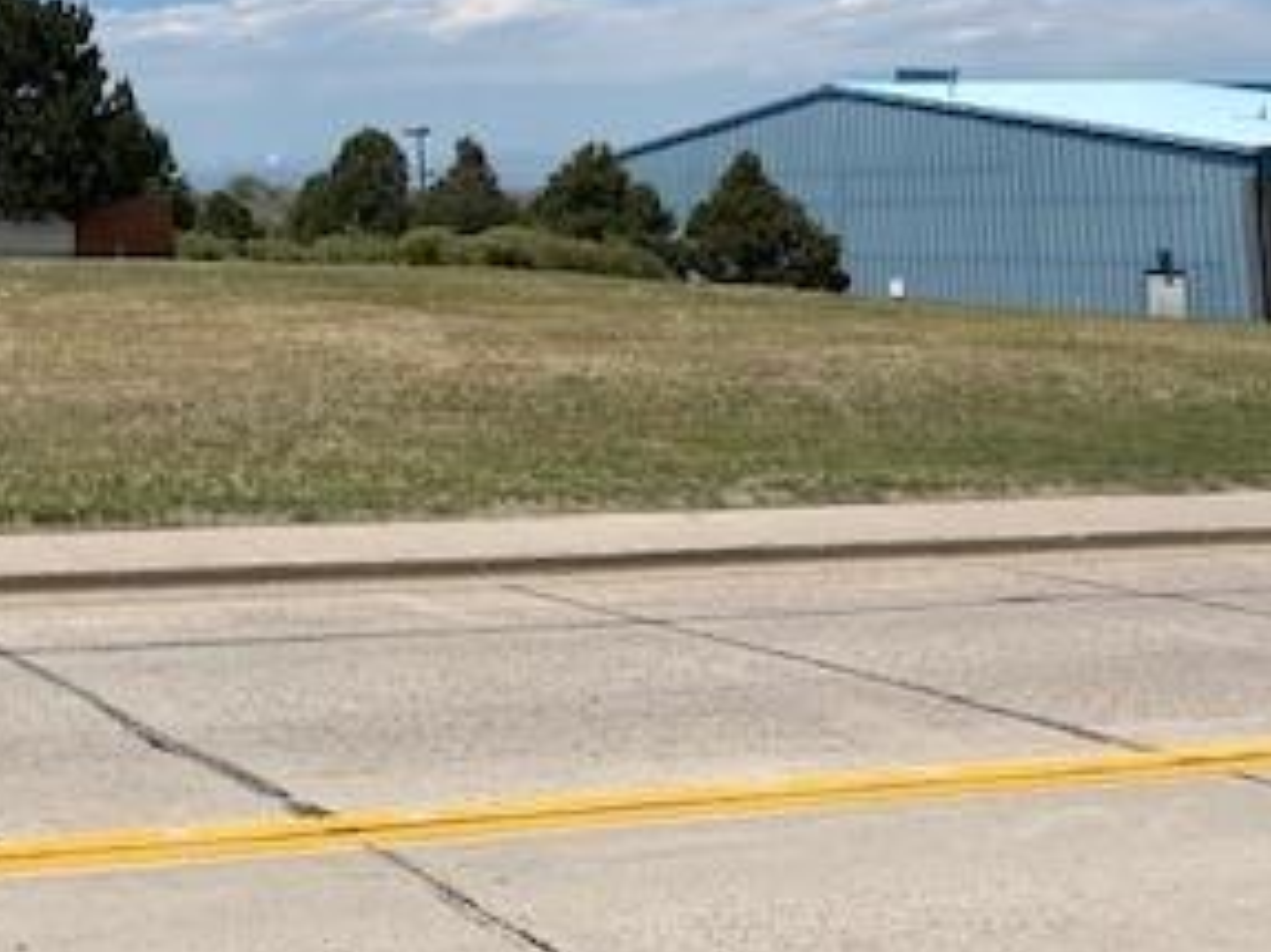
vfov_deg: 24.0
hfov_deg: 31.1
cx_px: 40
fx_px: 2129
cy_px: -22
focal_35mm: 58
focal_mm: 4.25
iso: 32
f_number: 1.8
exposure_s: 1/5747
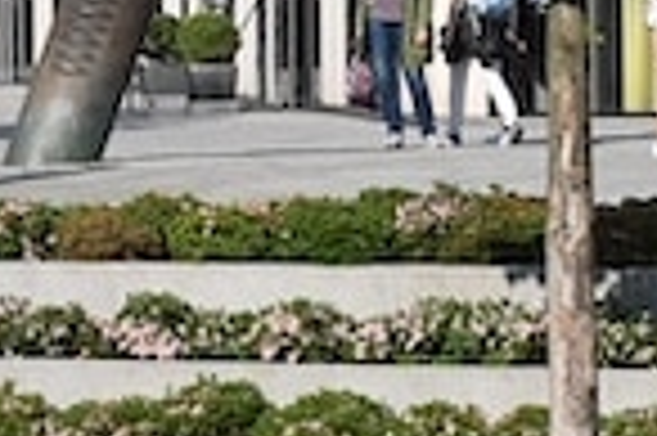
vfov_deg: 2.8
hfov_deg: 4.2
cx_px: -504
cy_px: 61
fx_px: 8969
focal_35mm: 492
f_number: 11
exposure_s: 1/125
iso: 100
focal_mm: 70
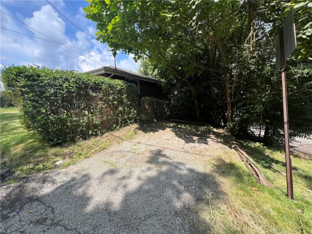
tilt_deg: -6.4
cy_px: 117
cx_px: 156
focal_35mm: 13
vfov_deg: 89.9
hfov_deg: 106.2
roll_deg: +3.5
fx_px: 117
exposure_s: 1/602
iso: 32
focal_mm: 1.57
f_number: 1.8
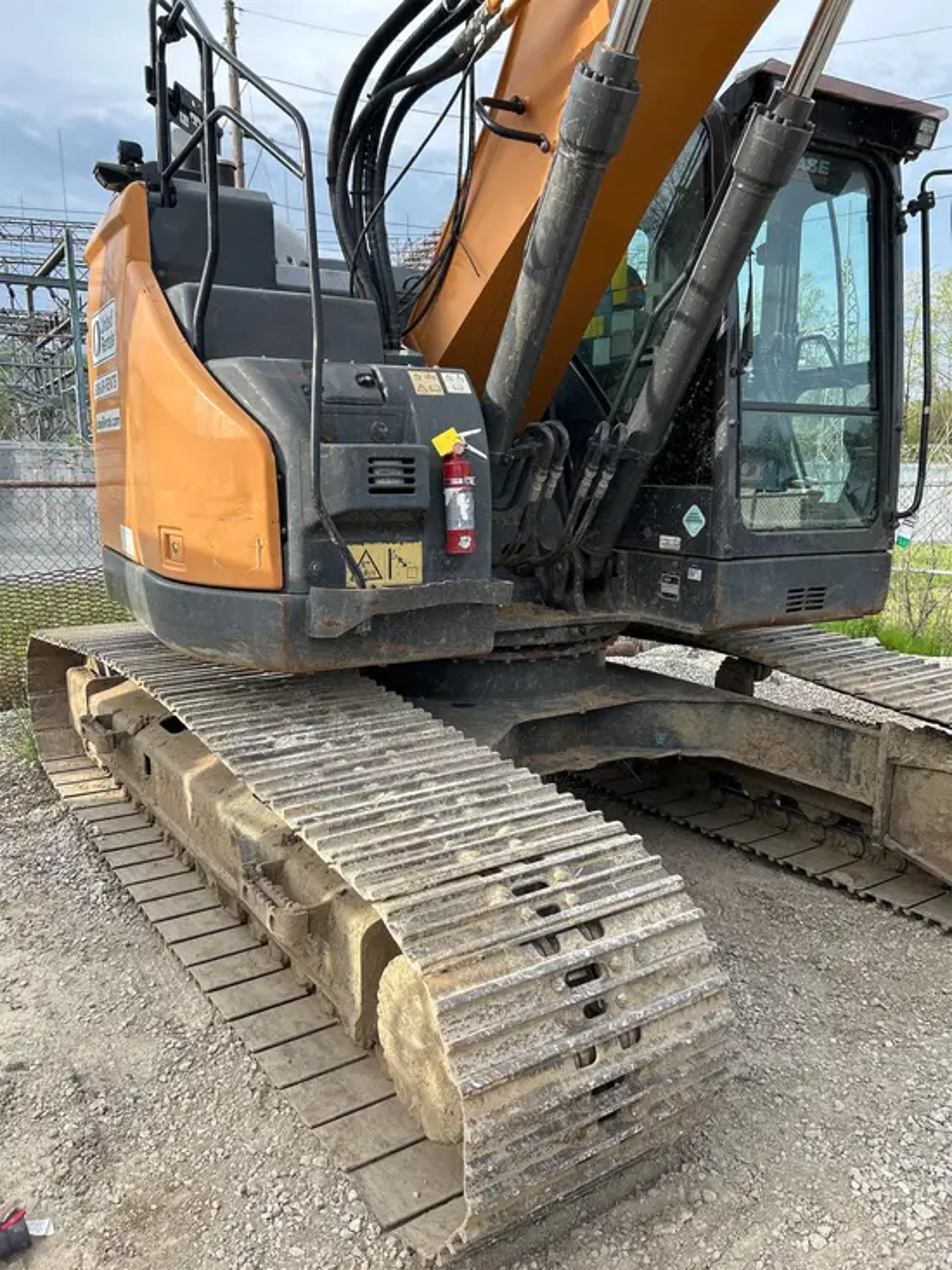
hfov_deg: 53.1
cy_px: 635
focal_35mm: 26
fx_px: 953
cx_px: 476
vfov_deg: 67.3
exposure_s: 1/733
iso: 50
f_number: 1.5
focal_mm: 5.7
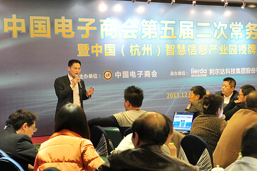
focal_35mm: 45
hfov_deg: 43.6
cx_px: 128
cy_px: 86
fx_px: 321
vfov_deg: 29.9
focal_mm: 30
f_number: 5
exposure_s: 1/20
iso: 1000
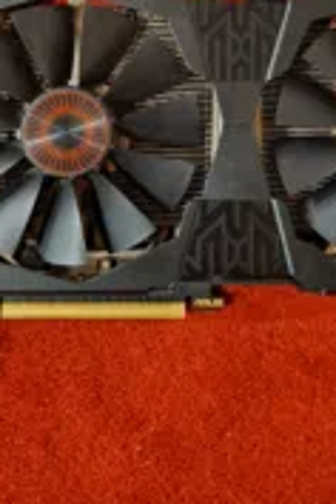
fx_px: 756
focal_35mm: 54
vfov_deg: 35.3
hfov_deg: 24.9
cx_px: 222
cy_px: 80
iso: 1250
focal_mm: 5.54
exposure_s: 1/13
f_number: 1.8
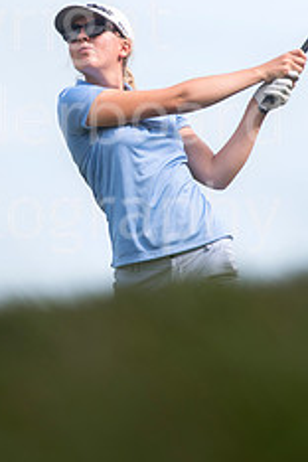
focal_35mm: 578
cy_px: 132
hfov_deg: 2.4
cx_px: 67
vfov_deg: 3.6
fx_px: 7417
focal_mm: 300
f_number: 6.3
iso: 400
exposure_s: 1/1600
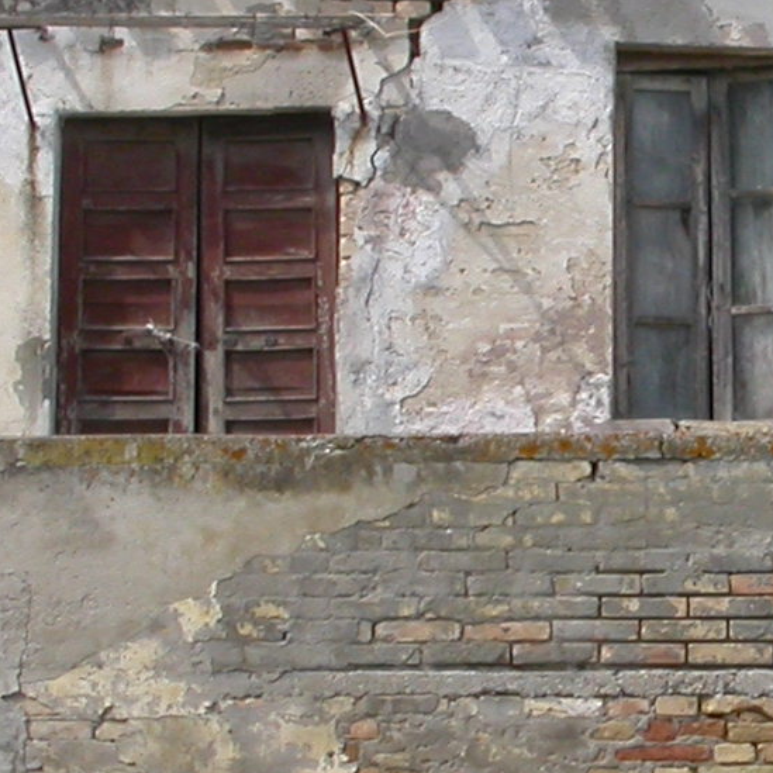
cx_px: 853
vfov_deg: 12.6
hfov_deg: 12.3
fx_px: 3512
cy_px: 410
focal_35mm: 139
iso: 100
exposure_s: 1/318
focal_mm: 7.85
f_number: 7.5
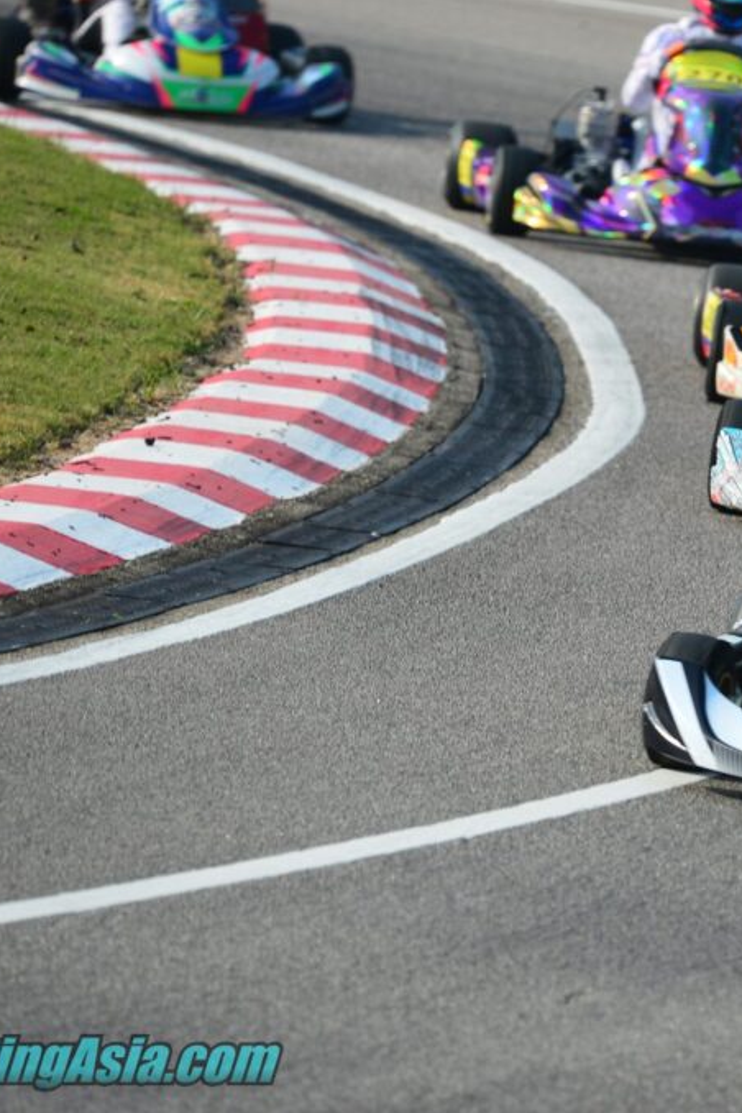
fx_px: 14004
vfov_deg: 4.6
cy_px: 556
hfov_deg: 3.0
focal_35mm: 453
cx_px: 709
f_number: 5.6
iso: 100
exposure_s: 1/500
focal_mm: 300
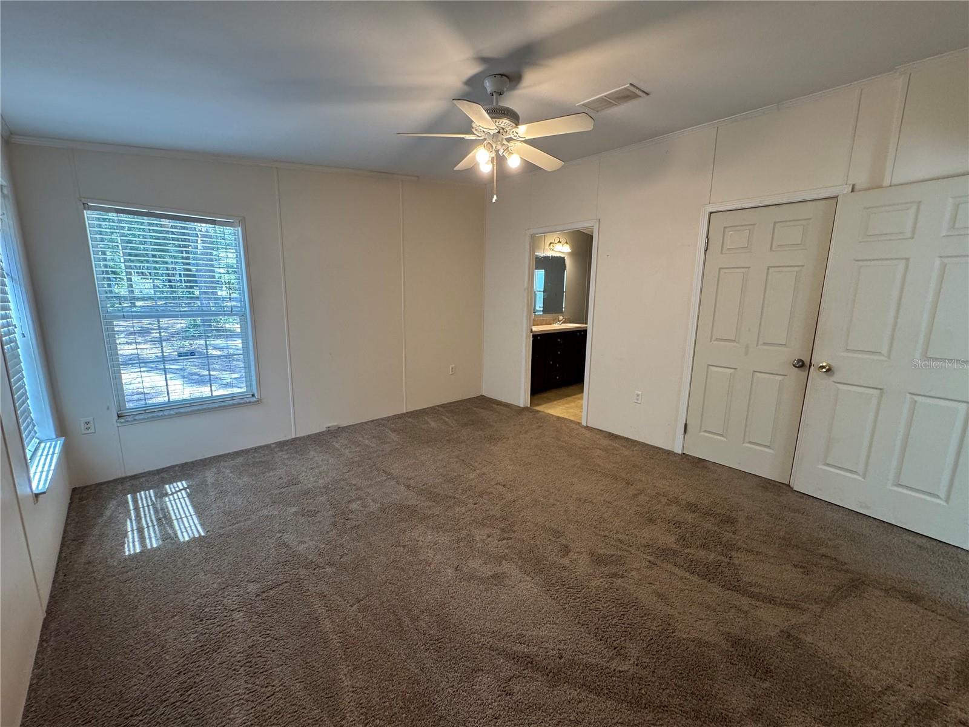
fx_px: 392
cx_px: 484
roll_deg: -1.1
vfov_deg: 85.7
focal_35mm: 14
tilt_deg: -10.5
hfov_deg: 102.1
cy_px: 364
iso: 200
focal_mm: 2.22
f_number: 2.2
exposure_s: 1/60
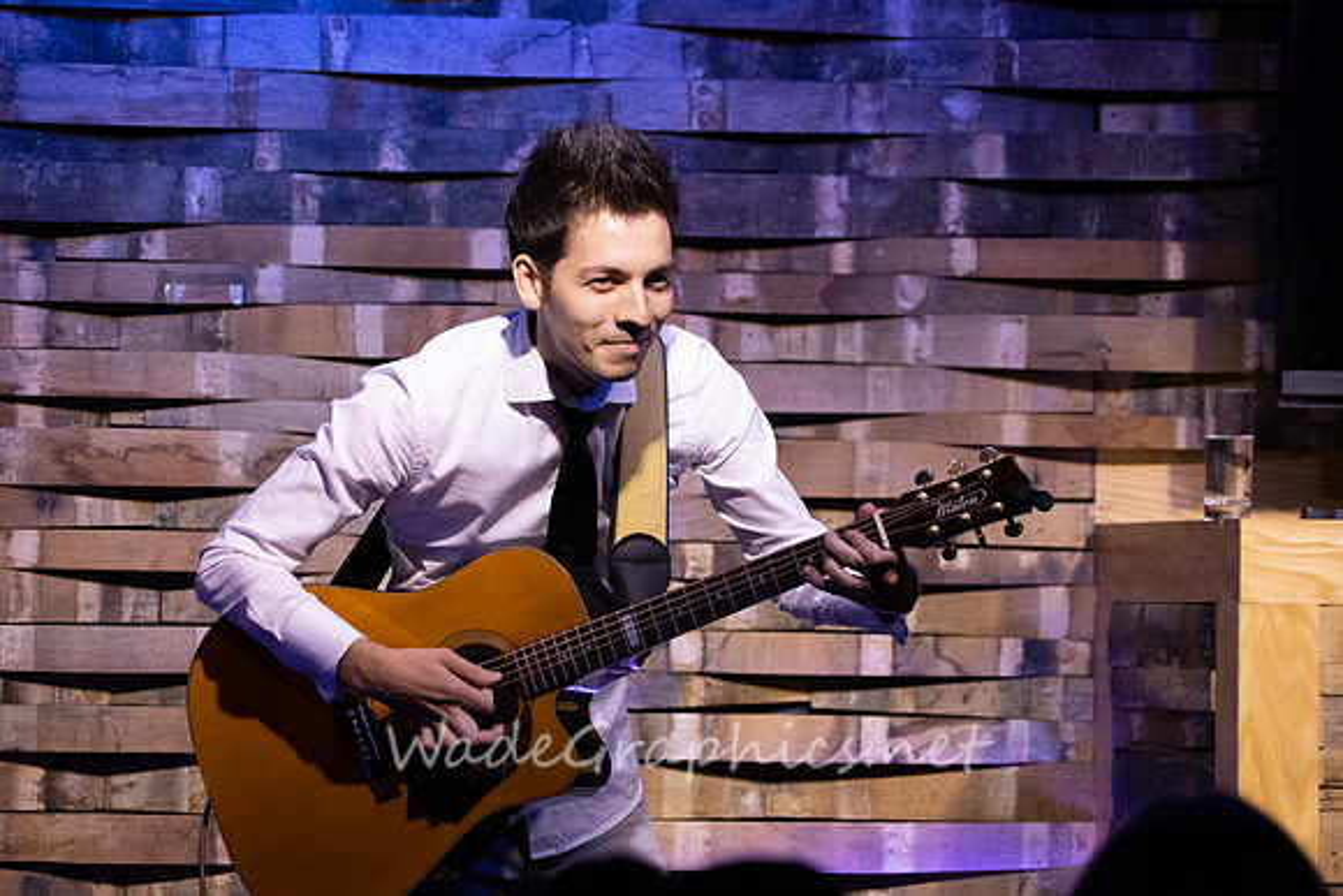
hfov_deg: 9.7
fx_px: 7910
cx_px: 672
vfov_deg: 6.5
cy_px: 448
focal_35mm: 212
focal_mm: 212
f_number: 6.3
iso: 6400
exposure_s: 1/125
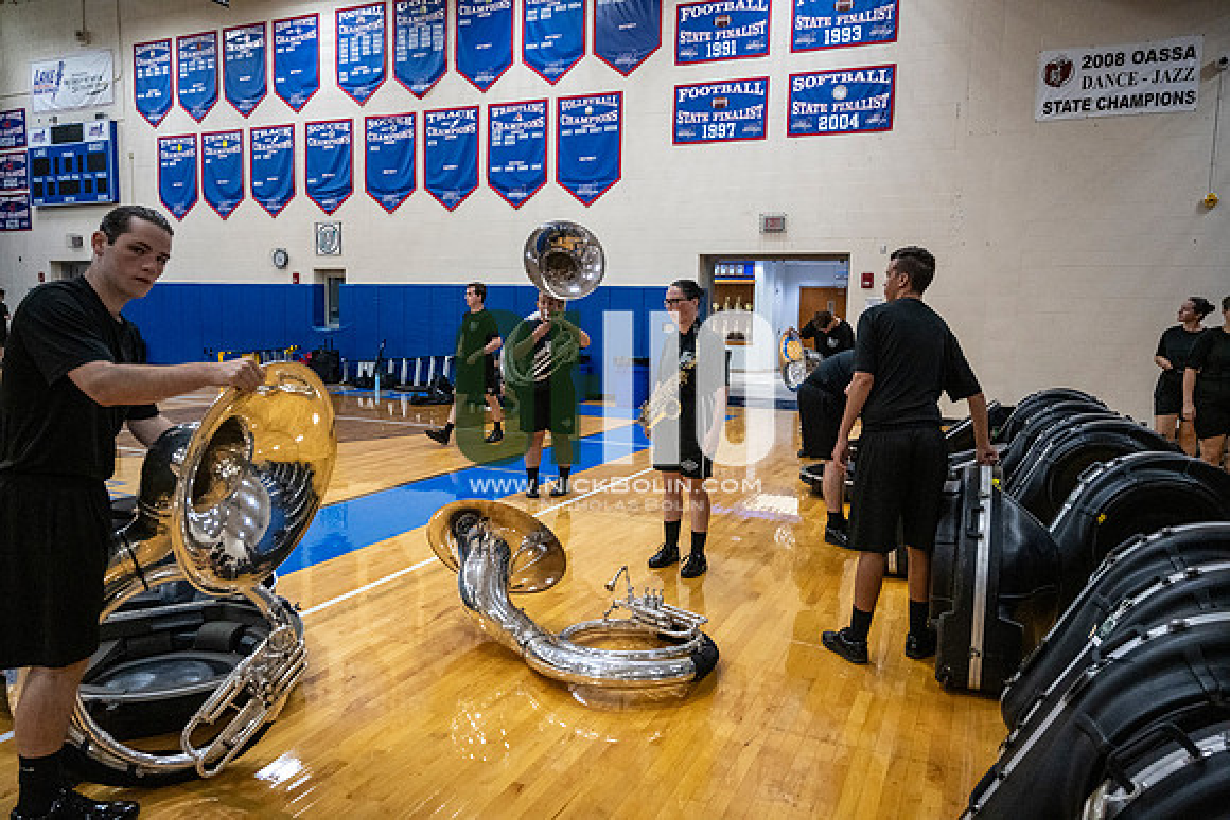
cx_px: 615
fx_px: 820
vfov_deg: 53.2
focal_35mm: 24
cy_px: 410
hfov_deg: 73.7
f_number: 4
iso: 6400
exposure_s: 1/800
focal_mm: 24
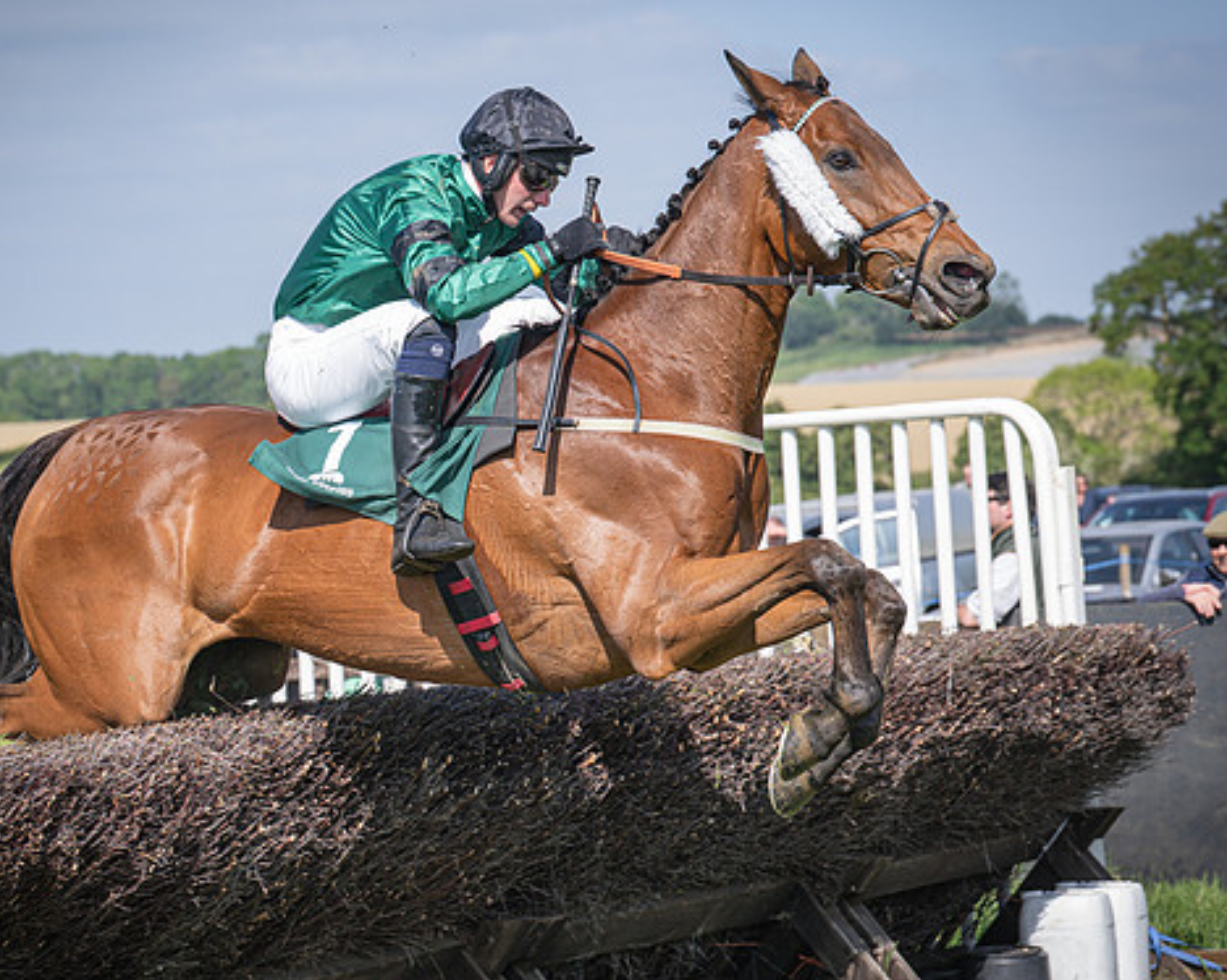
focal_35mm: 121
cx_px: 601
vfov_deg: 12.7
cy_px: 526
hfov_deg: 15.9
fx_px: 4392
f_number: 4
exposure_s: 1/1600
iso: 200
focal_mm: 70
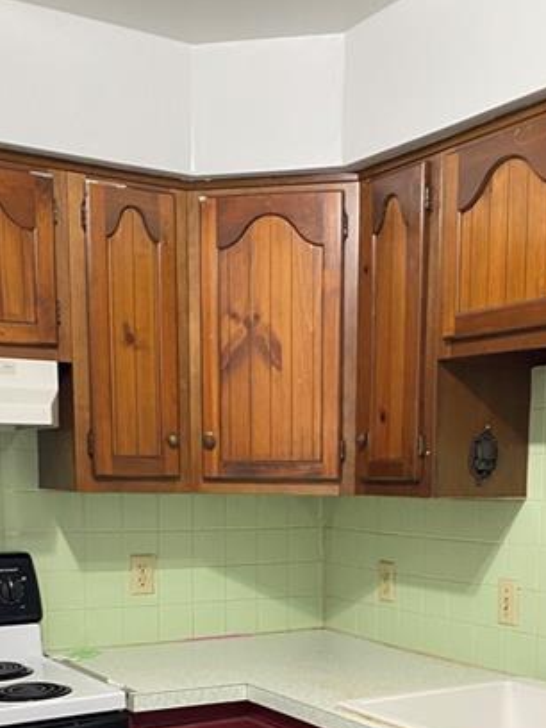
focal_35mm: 49
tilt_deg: -5.3
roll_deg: -1.1
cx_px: 312
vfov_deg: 37.1
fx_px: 1031
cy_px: 612
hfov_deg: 29.6
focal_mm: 4.25
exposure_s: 1/60
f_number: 1.8
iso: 200
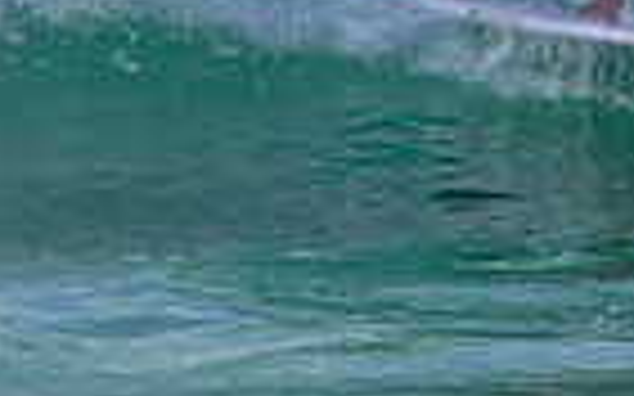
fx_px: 79415
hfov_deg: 0.5
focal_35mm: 4598
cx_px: 759
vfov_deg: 0.3
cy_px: -458
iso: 2000
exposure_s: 1/2000
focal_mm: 800
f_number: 11
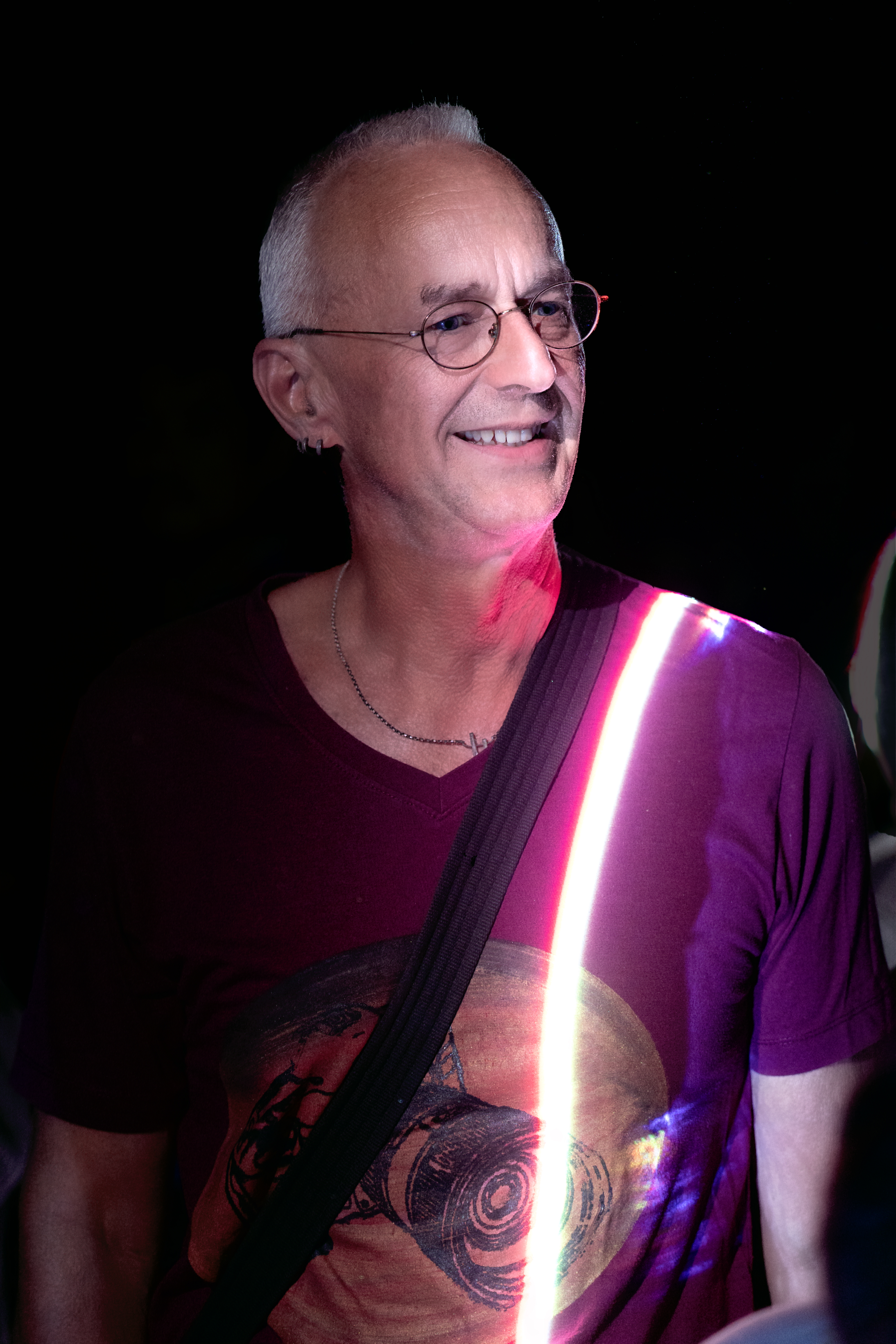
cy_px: 672
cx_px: 448
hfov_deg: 13.0
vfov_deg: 19.5
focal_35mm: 105
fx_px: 3920
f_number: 4
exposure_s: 1/160
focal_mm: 105
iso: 8000
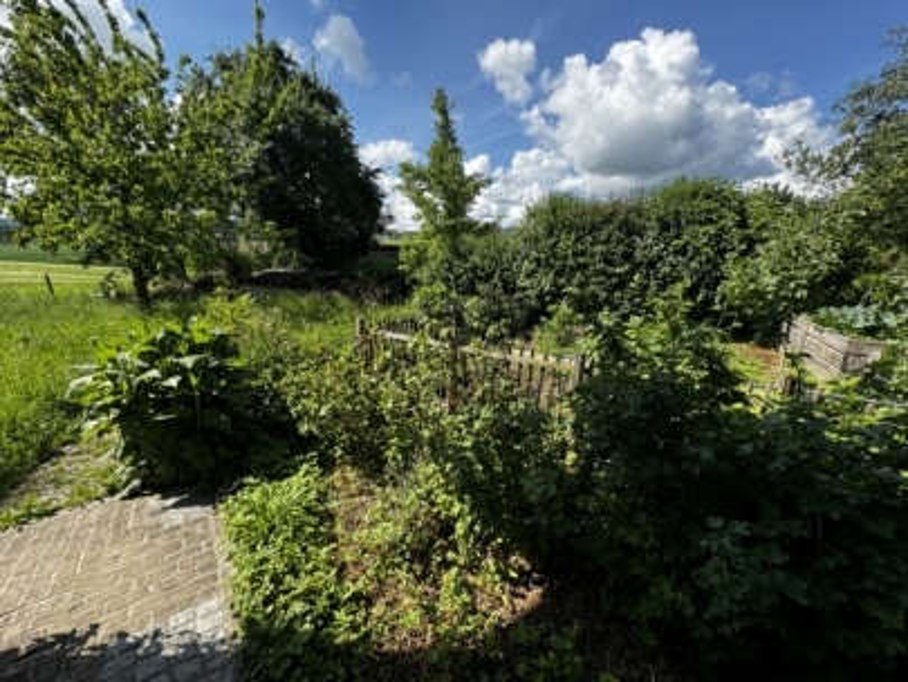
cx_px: 454
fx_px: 367
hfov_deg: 102.0
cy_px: 341
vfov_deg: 85.7
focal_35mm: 14
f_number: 2.2
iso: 40
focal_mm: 2.22
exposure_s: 1/541
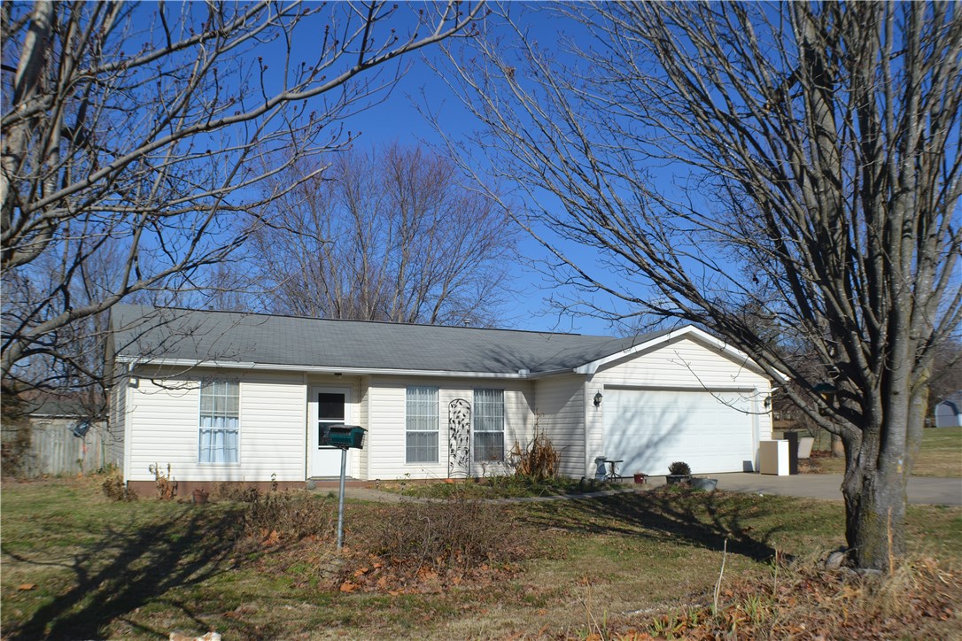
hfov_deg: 49.6
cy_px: 320
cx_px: 481
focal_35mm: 39
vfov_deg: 34.2
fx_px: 1042
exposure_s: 1/320
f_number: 9
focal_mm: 26
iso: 100
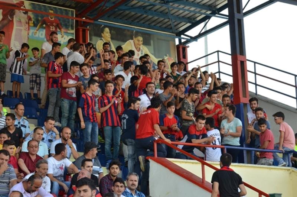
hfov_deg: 18.2
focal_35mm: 112
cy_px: 98
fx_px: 926
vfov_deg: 12.1
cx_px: 148
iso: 1000
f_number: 10
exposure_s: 1/400
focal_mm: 75
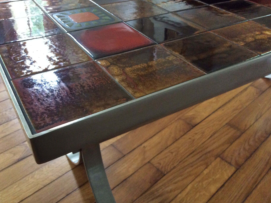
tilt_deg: -38.6
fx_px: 258
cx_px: 138
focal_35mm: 33
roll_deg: -1.2
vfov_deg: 42.9
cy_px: 104
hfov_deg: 55.4
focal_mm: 3.3
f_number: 2.4
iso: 320
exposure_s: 1/25
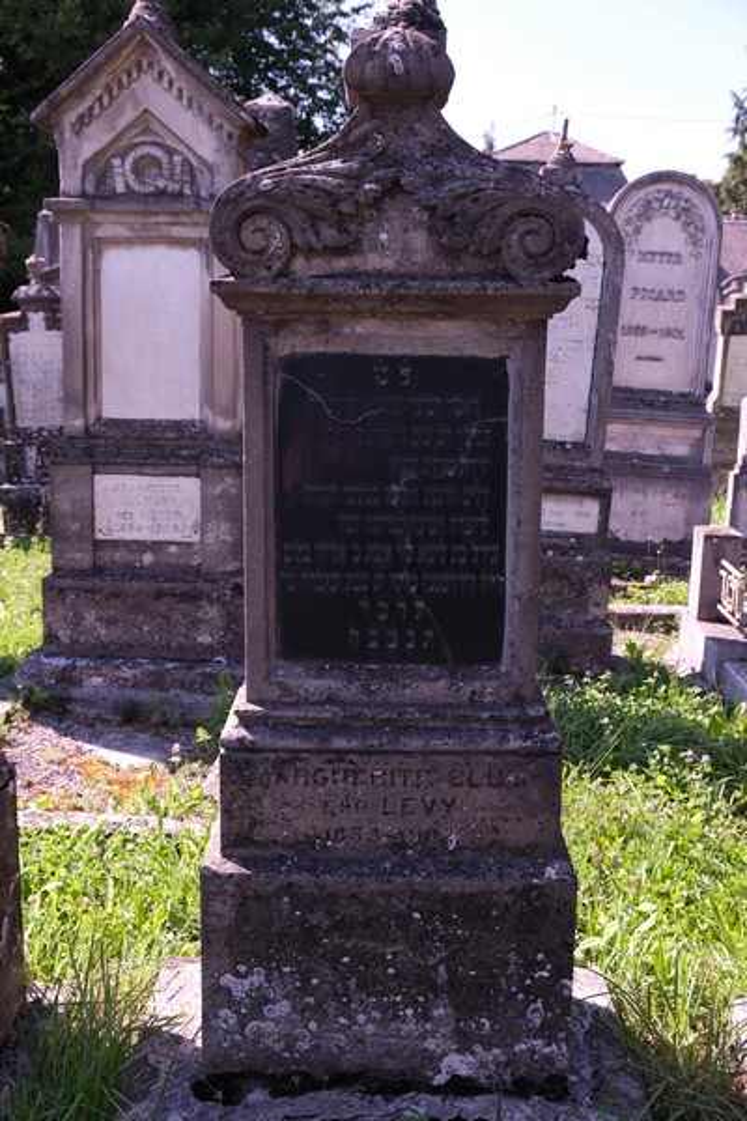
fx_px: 1245
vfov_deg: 48.5
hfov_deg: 33.4
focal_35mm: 40
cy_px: 560
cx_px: 374
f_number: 5
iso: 160
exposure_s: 1/170
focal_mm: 26.5
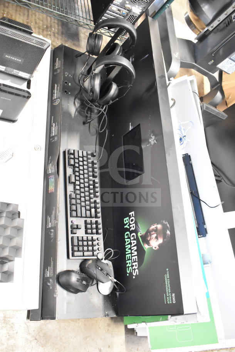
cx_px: 118
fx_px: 323
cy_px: 176
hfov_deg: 40.0
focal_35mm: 33
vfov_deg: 57.2
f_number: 3.8
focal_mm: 22
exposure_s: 1/30
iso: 8000
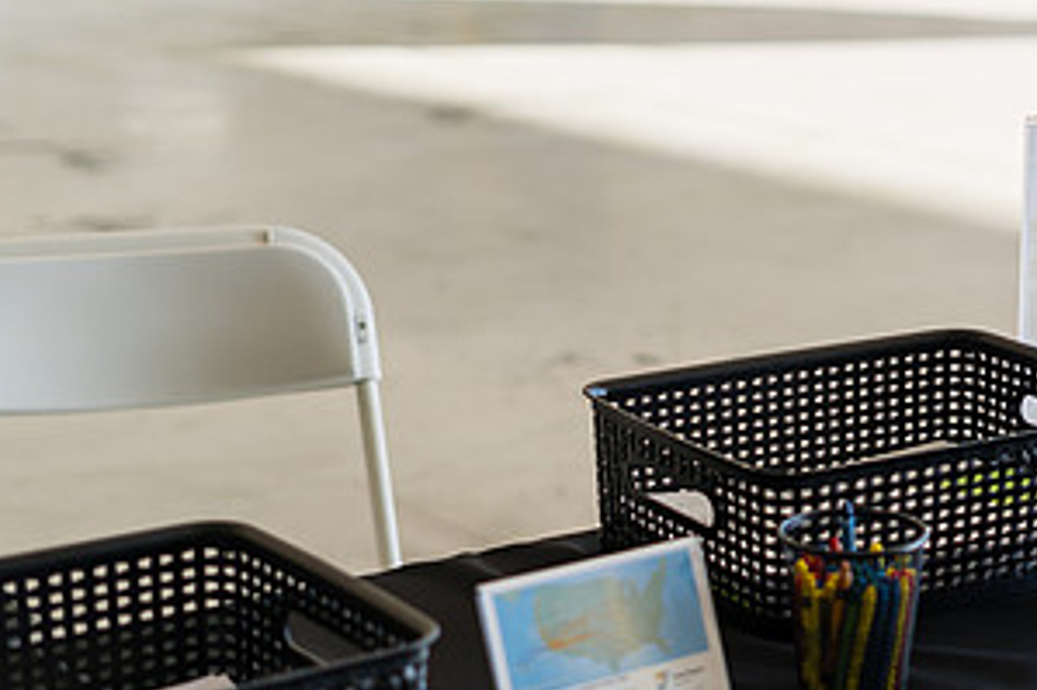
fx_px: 2792
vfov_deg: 14.1
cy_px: 335
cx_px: 936
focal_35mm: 97
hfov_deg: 20.6
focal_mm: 50
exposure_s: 1/500
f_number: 2.5
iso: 100
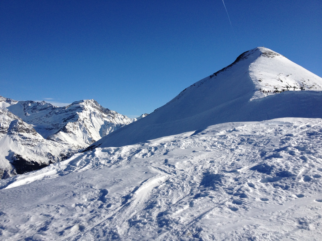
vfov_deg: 40.7
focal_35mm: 35
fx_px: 326
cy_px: 120
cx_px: 161
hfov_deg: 52.6
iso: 64
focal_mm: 4.28
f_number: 2.4
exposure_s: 1/3690
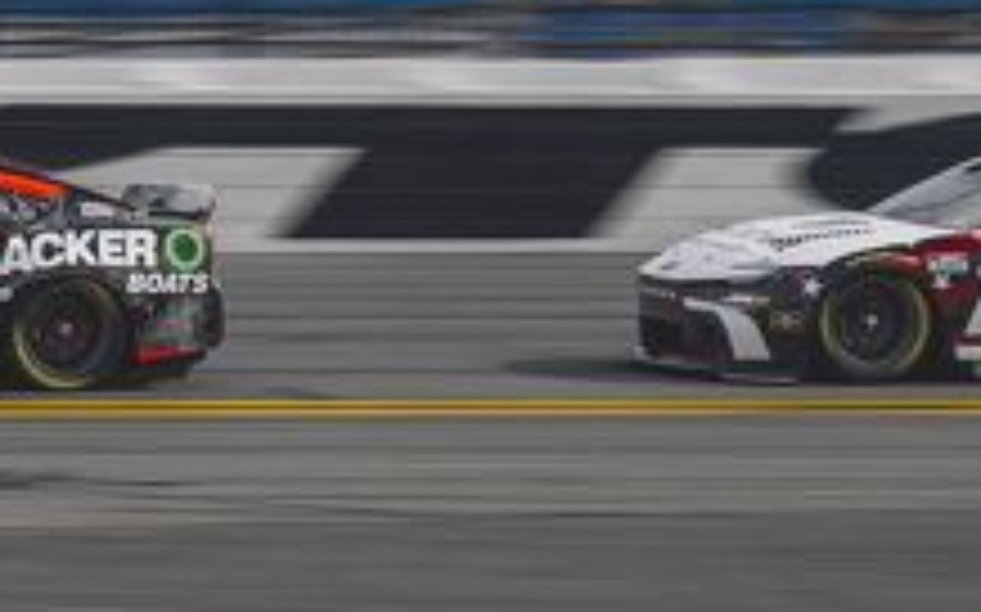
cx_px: -220
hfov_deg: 4.2
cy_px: 256
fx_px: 13334
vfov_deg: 2.6
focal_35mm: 499
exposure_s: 1/320
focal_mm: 135
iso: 100
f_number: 8
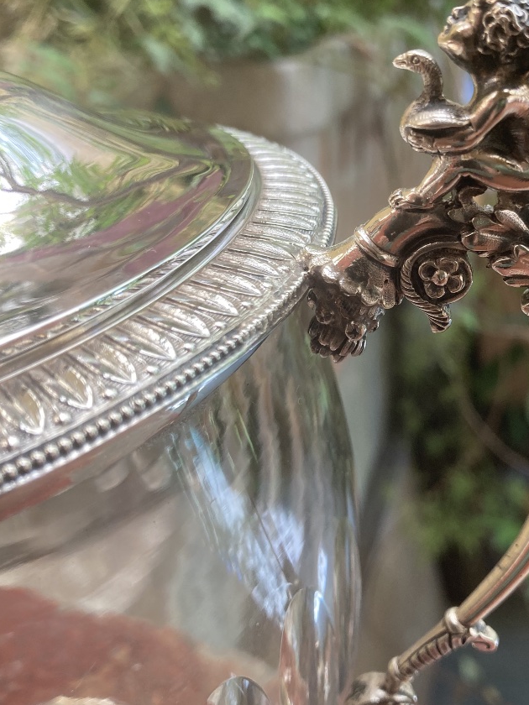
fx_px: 815
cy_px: 332
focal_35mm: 40
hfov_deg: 35.4
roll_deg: +1.4
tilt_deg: -24.1
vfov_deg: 46.8
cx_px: 373
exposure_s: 1/100
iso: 64
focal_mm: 3.99
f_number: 1.8
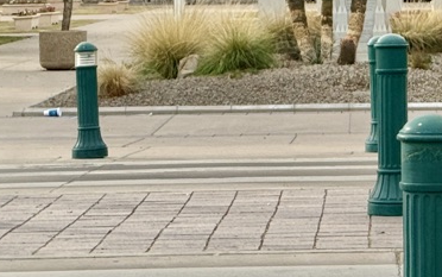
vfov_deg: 7.3
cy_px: -189
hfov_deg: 11.9
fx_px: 2109
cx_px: 383
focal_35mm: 175
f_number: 1.78
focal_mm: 6.86
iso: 64
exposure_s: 1/3425
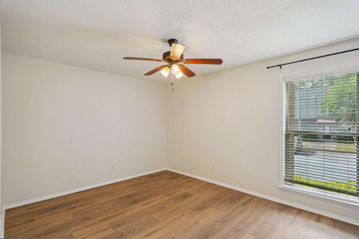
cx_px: 179
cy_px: 124
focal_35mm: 17
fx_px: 170
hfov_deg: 93.3
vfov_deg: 70.4
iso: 50
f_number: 5
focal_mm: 16
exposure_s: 1/5
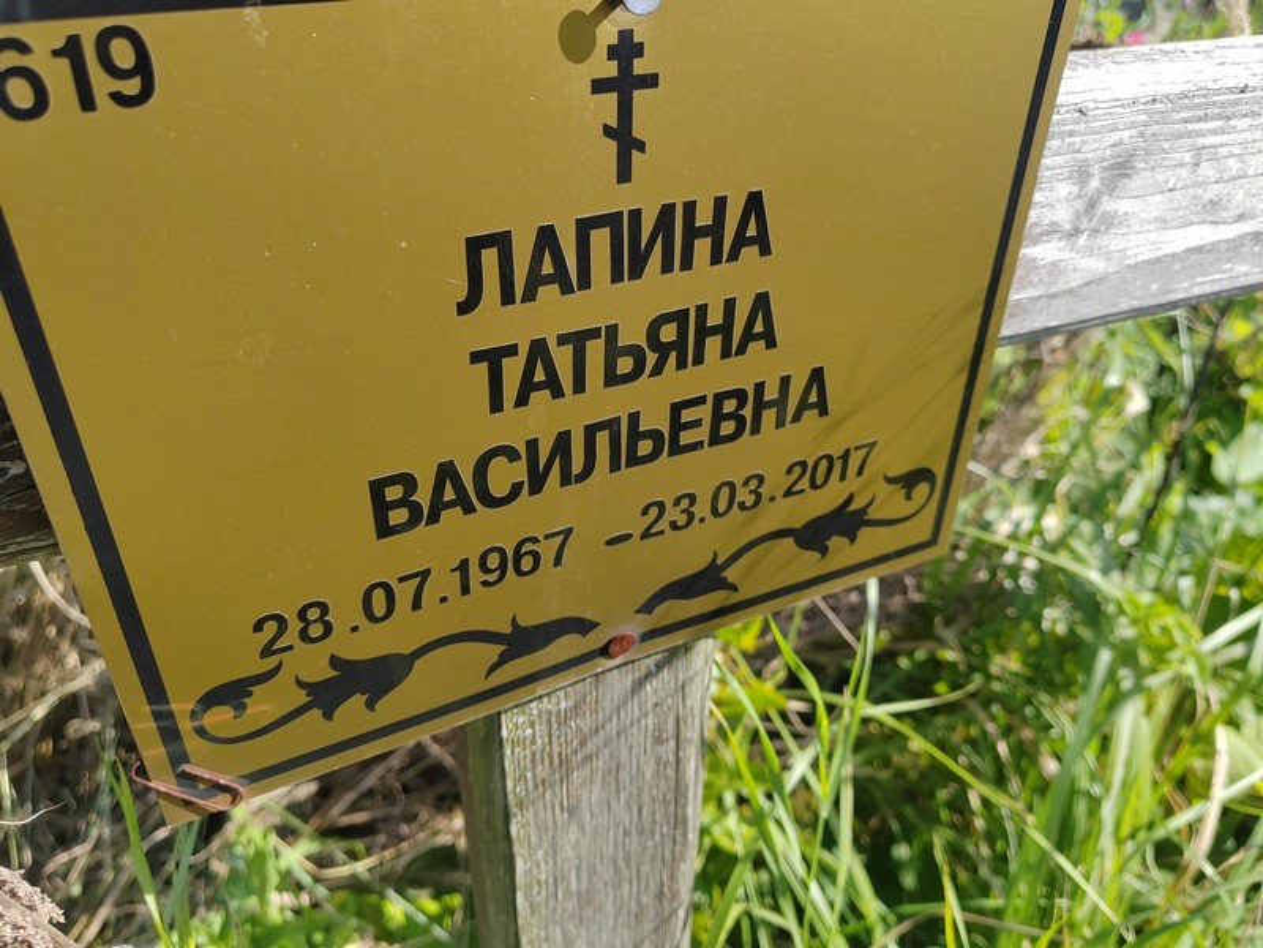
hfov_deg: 65.3
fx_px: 985
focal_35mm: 27
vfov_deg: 51.4
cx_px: 632
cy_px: 474
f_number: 1.9
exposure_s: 1/850
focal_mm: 5.52
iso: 100
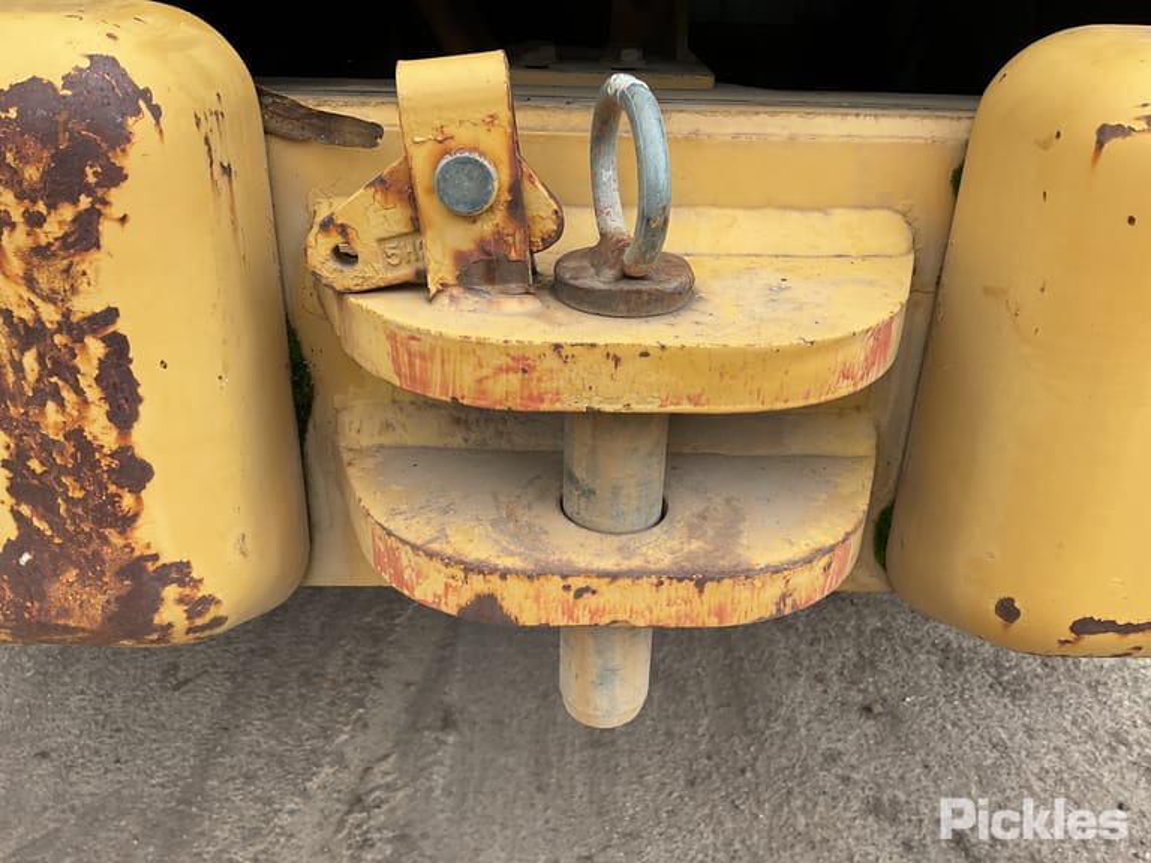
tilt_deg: -24.8
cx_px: 576
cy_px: 432
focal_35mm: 29
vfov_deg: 48.2
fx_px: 964
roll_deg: -3.8
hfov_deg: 61.7
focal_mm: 3
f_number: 1.8
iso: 16
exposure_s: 1/425
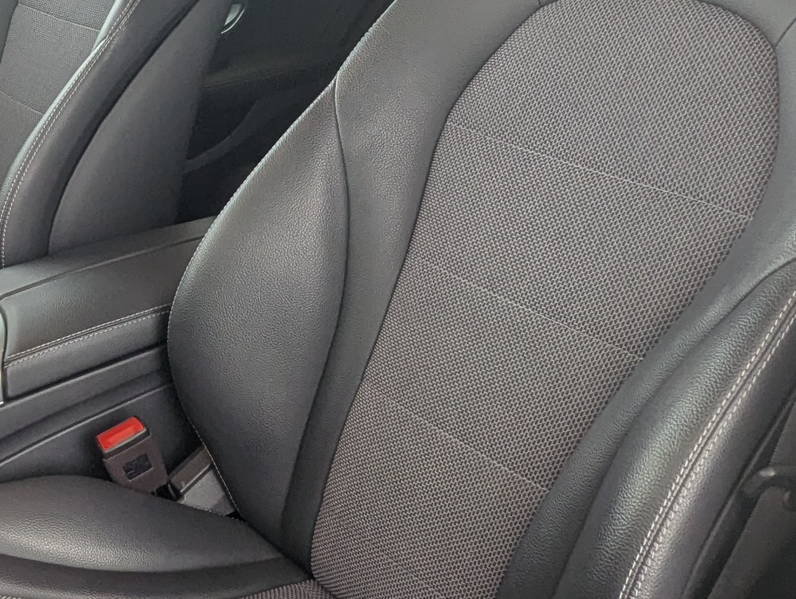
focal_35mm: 47
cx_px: 185
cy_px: 373
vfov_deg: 30.8
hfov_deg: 39.1
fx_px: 1082
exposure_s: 1/40.3
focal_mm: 2.35
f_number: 2.2
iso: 41
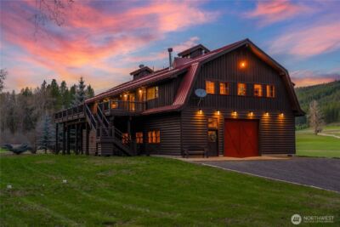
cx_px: 170
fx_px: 415
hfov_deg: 44.6
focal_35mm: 44
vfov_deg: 30.6
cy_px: 114
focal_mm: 43.9
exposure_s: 1/45
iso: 2500
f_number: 2.8
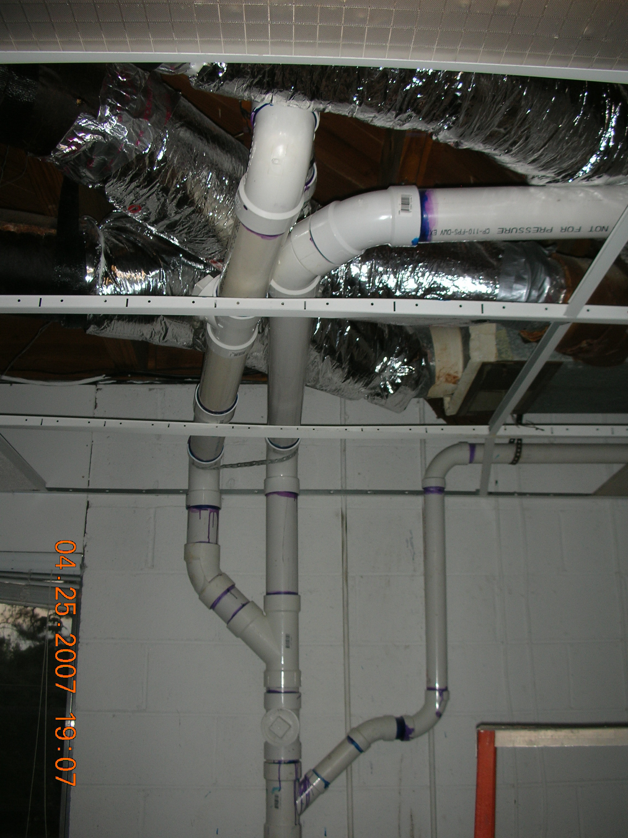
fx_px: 847
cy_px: 419
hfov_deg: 40.7
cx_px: 314
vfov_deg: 52.6
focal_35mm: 35
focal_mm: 5.8
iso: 50
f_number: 3
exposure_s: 1/60.1
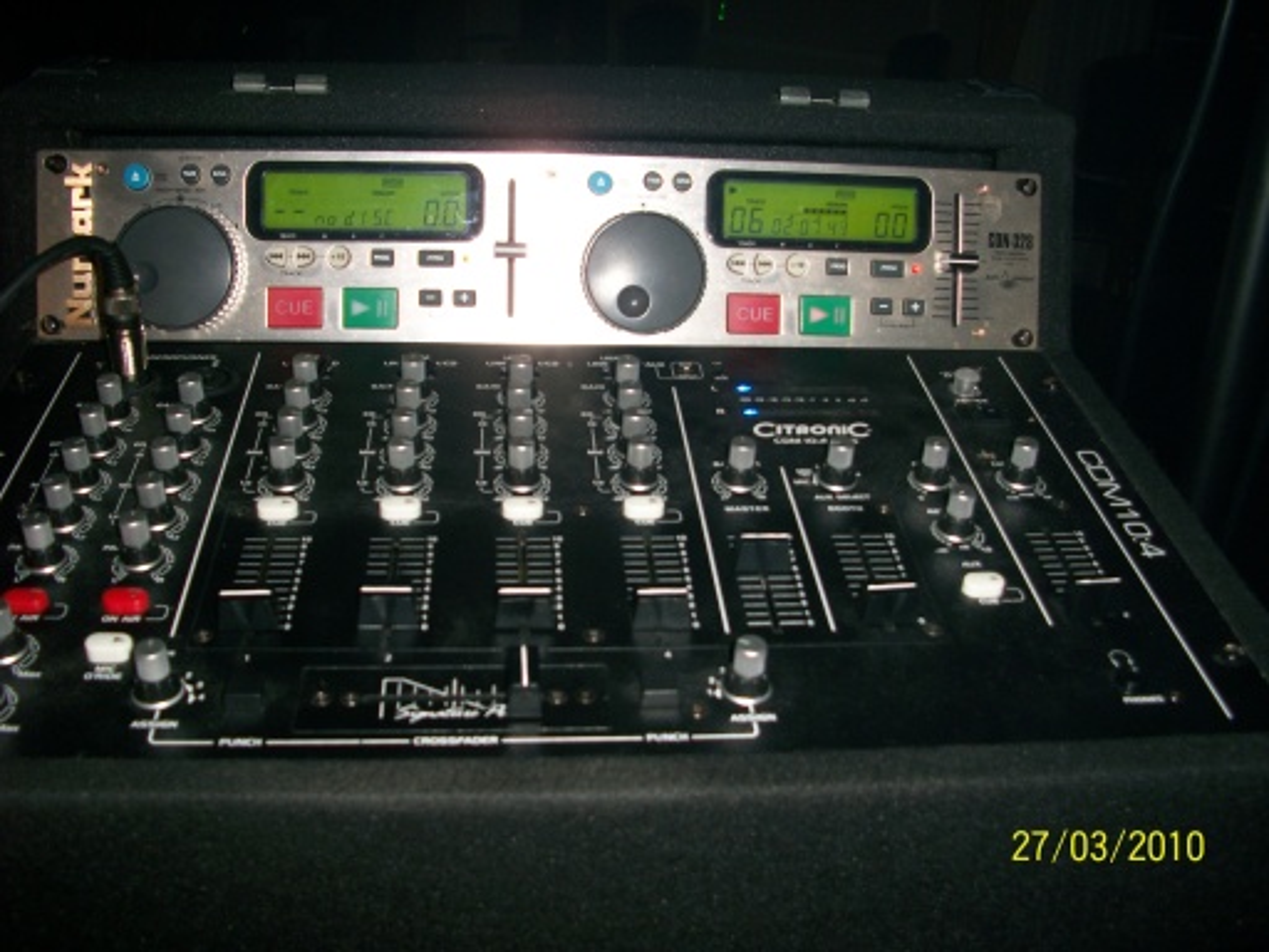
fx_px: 1283
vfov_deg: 40.7
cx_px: 634
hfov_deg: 52.6
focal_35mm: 35
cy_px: 476
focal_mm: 6.3
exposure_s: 1/30
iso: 80
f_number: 3.1
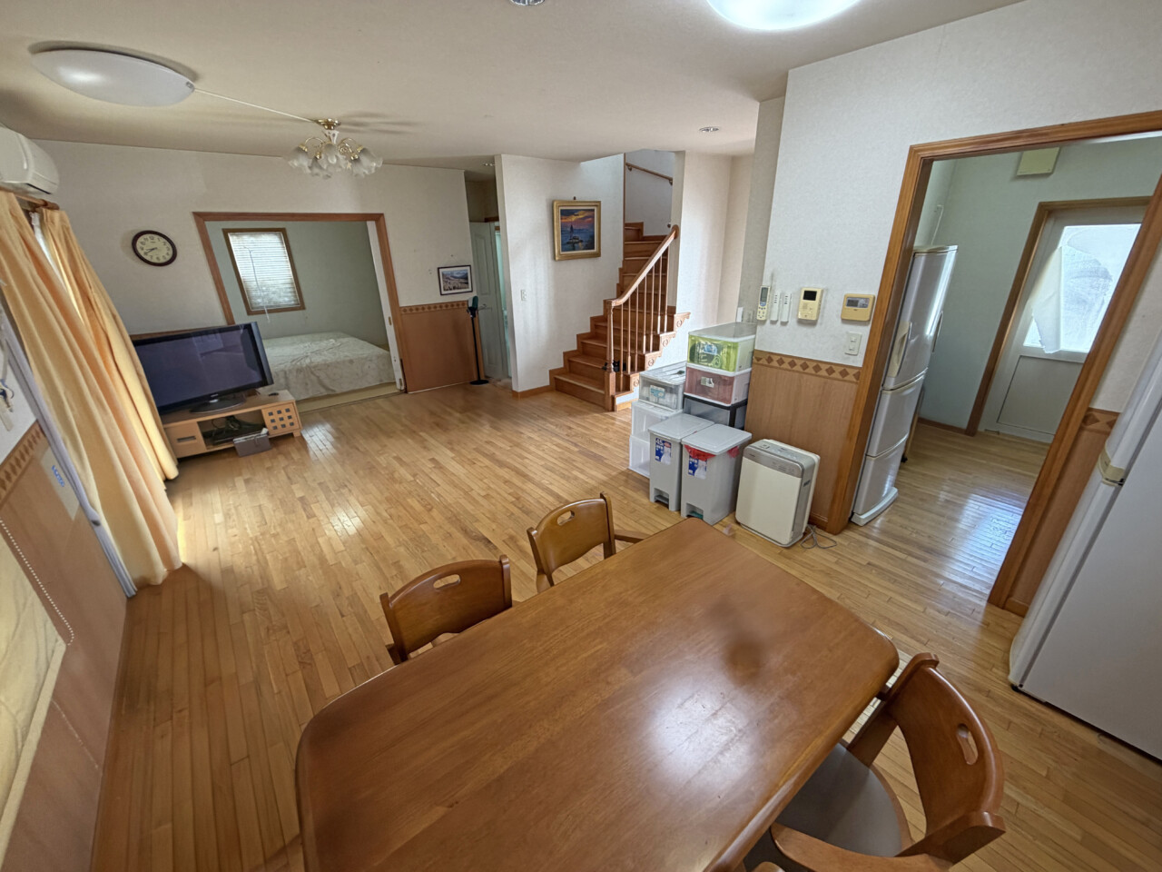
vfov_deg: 85.7
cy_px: 436
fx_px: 470
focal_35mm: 14
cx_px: 581
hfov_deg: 102.1
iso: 200
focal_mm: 2.22
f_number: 2.2
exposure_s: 1/60
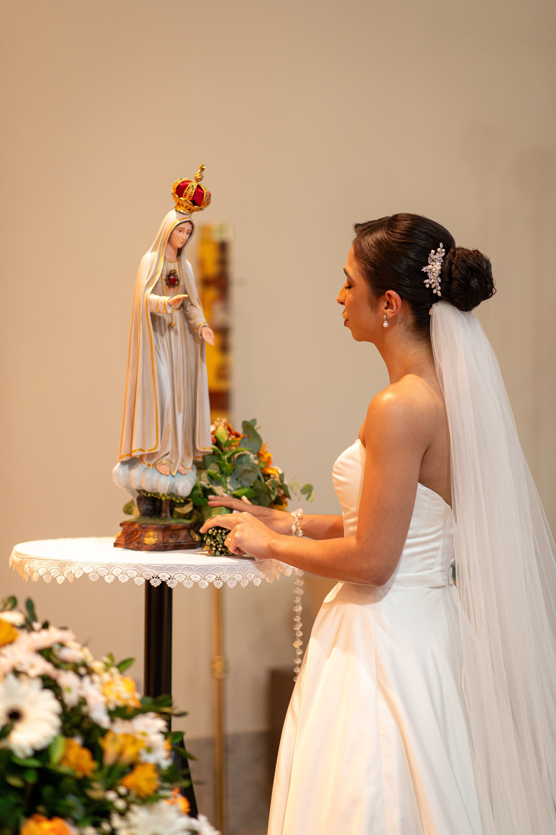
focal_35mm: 85
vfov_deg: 23.9
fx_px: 1972
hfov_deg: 16.0
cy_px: 418
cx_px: 278
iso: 2500
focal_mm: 85
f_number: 2
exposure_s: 1/250
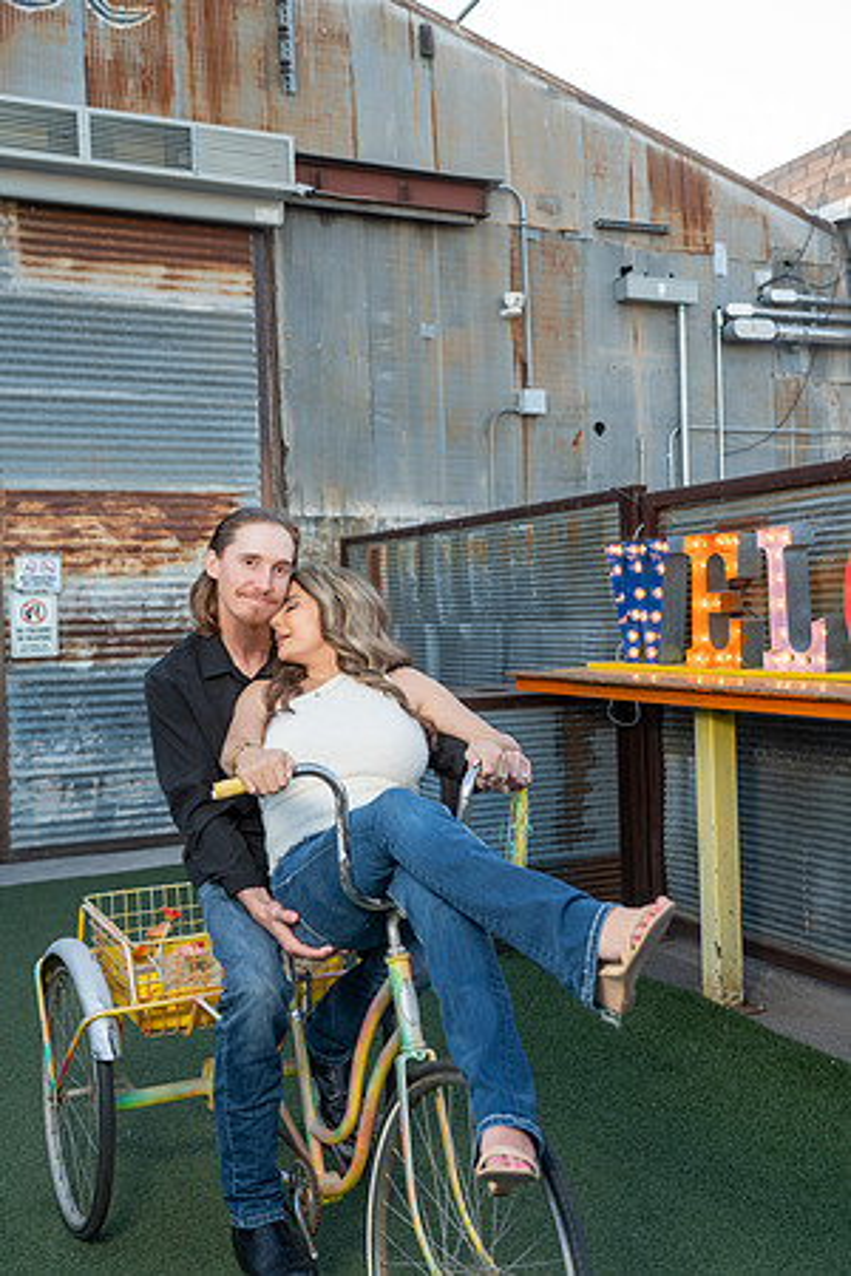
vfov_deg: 54.4
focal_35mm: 35
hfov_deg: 37.9
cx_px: 426
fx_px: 1241
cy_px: 638
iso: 500
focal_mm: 35
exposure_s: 1/200
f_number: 4
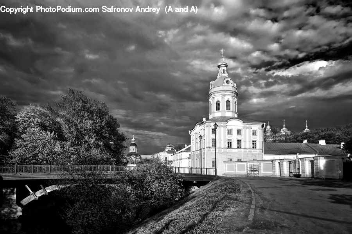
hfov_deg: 77.4
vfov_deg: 56.1
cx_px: 176
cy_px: 117
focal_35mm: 22
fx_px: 220
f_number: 5.6
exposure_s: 1/1000
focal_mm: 15
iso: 100
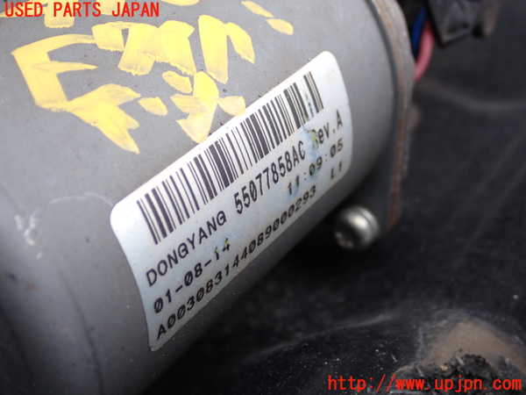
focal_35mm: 58
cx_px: 263
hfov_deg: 33.2
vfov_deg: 25.2
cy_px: 198
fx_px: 881
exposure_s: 1/125
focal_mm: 10.35
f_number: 3.5
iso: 125
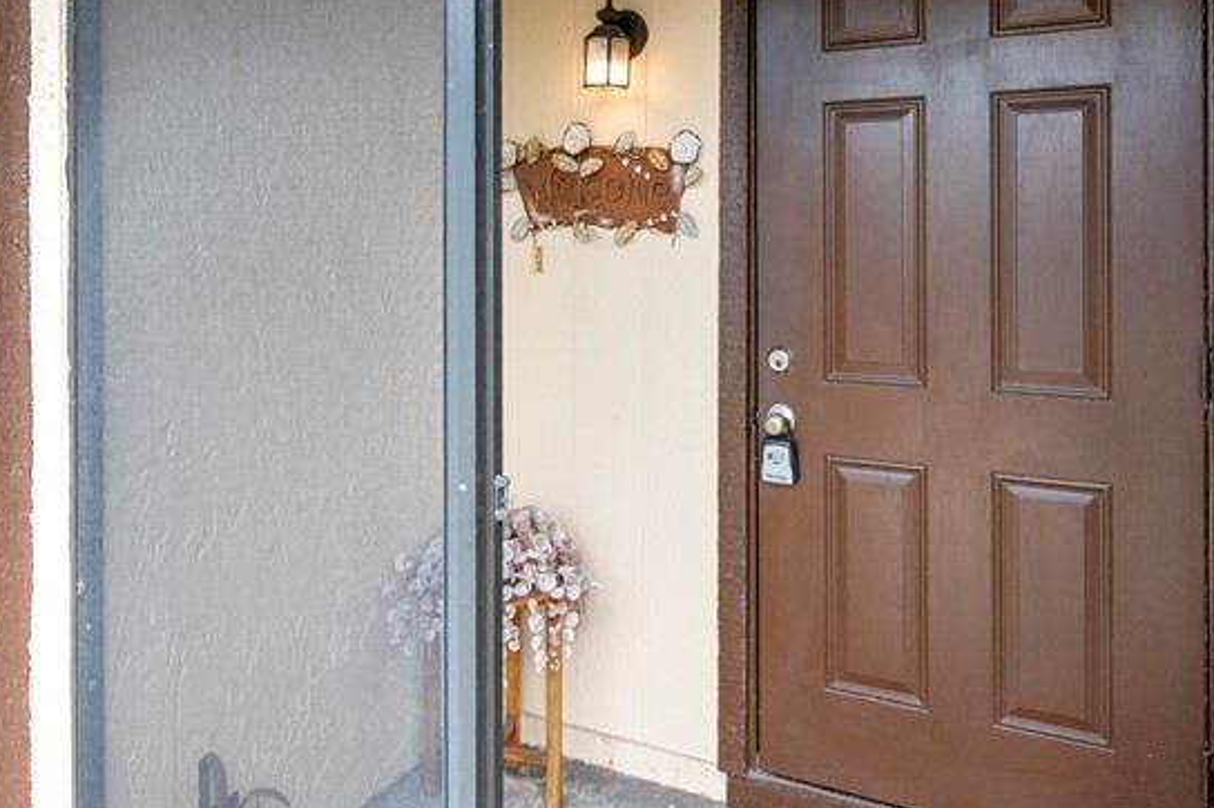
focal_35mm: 28
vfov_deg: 45.4
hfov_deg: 65.5
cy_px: 244
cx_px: 575
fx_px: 944
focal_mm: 14
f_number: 5
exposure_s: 1/250
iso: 100
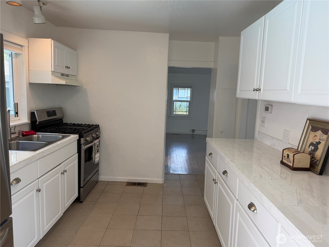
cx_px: 164
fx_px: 228
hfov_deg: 71.6
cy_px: 124
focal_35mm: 24
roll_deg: -2.9
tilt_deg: -7.5
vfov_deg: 56.8
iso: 80
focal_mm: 6.76
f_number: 1.78
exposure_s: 1/120
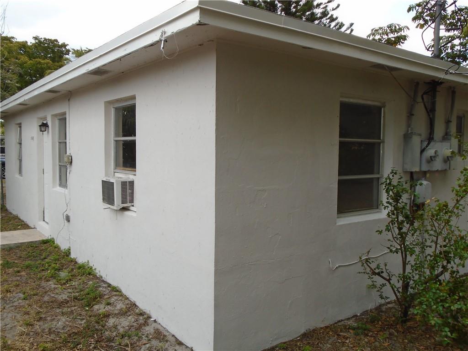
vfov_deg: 45.4
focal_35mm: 31
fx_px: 419
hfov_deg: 58.4
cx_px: 234
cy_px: 176
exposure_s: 1/400
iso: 100
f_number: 3.5
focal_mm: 5.5
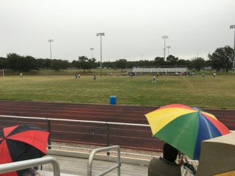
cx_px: 118
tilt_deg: -4.7
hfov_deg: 61.7
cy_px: 88
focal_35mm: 29
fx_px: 197
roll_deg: +0.8
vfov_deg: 48.2
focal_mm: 4.15
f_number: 2.2
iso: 25
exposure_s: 1/120
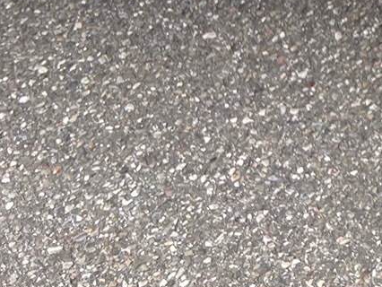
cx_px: 846
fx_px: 1358
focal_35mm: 123
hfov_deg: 13.1
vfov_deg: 11.1
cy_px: -248
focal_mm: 5.7
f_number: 1.5
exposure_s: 1/687
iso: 50
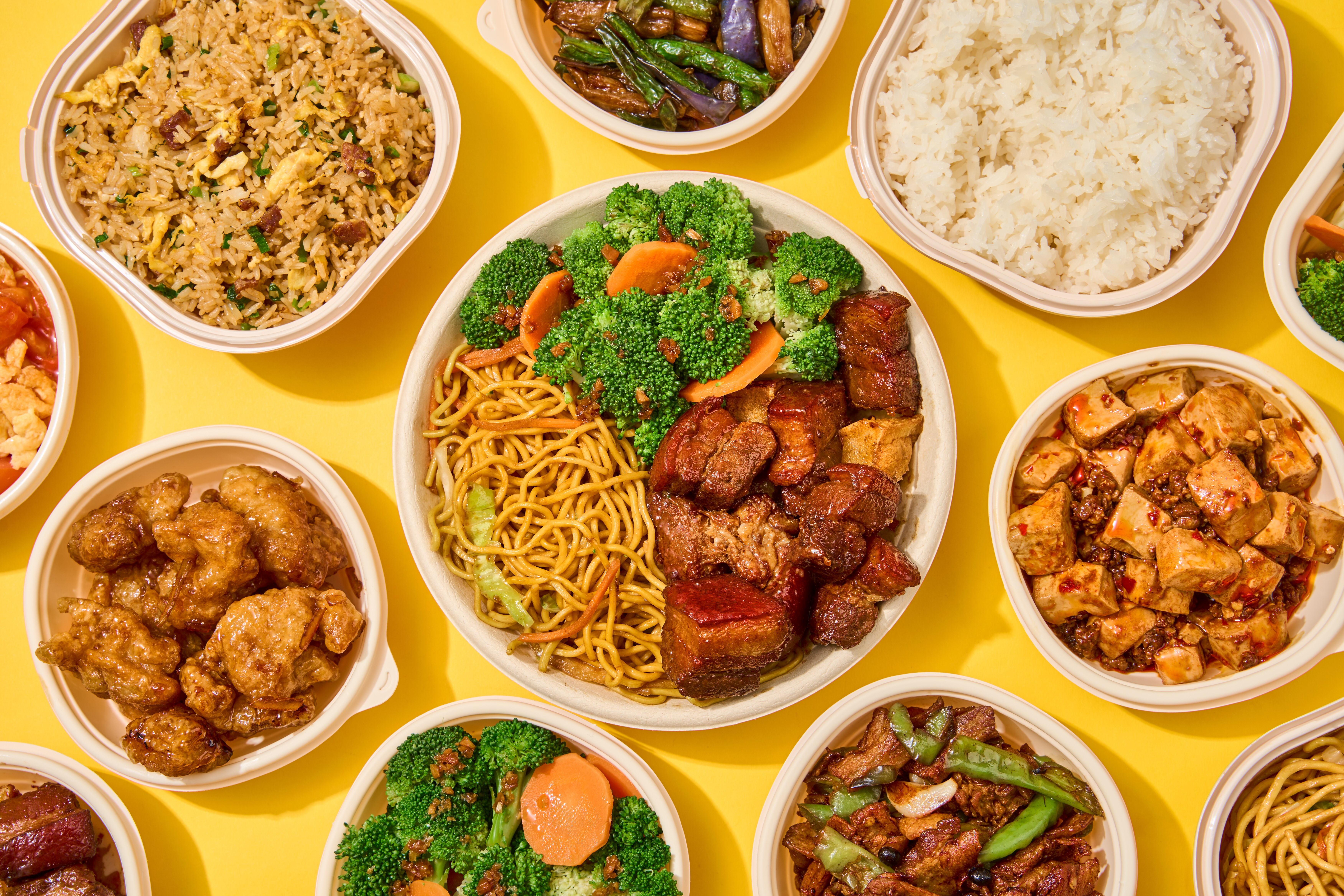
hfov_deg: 37.5
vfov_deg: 25.5
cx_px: 672
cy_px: 448
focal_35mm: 53
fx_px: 1979
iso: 100
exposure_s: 1/125
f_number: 10
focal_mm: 53
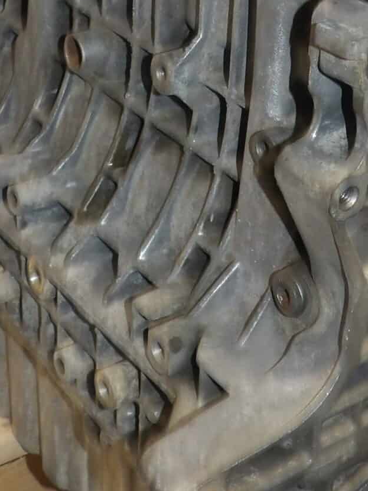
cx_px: 217
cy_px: 66
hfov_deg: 19.9
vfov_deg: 25.6
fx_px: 1048
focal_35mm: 74
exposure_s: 1/33
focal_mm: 4.3
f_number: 3.2
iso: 200
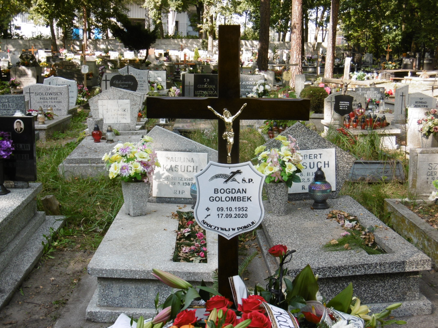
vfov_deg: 28.6
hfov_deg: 37.5
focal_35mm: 51
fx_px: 645
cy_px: 164
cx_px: 219
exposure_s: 1/125
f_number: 4
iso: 100
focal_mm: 9.2
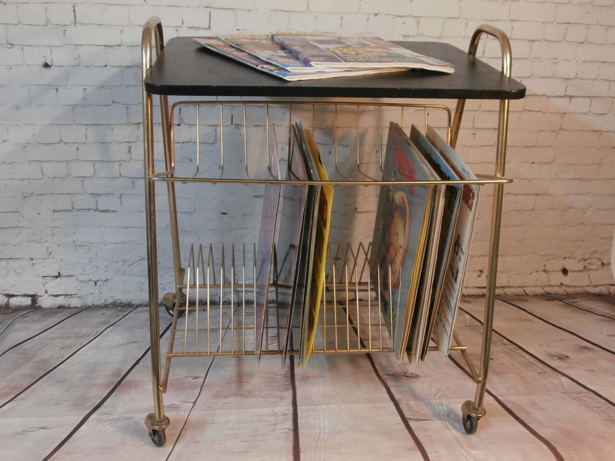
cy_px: 230
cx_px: 308
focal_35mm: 38
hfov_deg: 49.0
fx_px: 675
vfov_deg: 37.7
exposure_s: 1/8
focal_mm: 6.67
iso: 200
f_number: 3.9
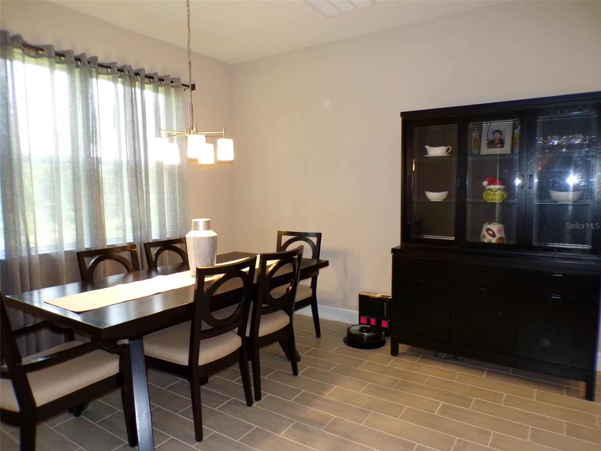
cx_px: 300
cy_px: 226
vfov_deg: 56.8
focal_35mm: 24
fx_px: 417
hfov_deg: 71.6
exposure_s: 1/34
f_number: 3
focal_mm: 4.3
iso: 200
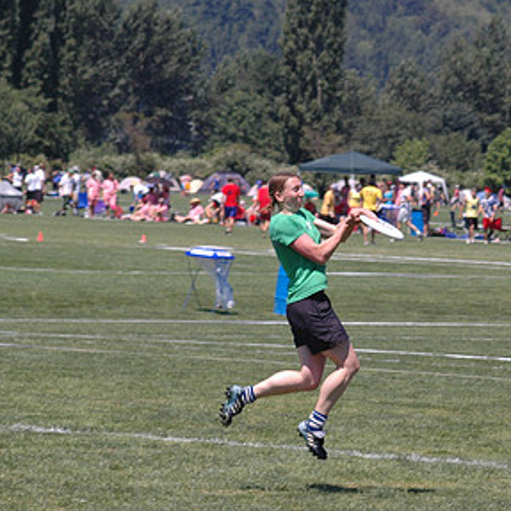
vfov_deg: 6.2
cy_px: 281
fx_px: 4726
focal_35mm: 283
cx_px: 308
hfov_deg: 6.2
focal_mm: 110
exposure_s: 1/400
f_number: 8
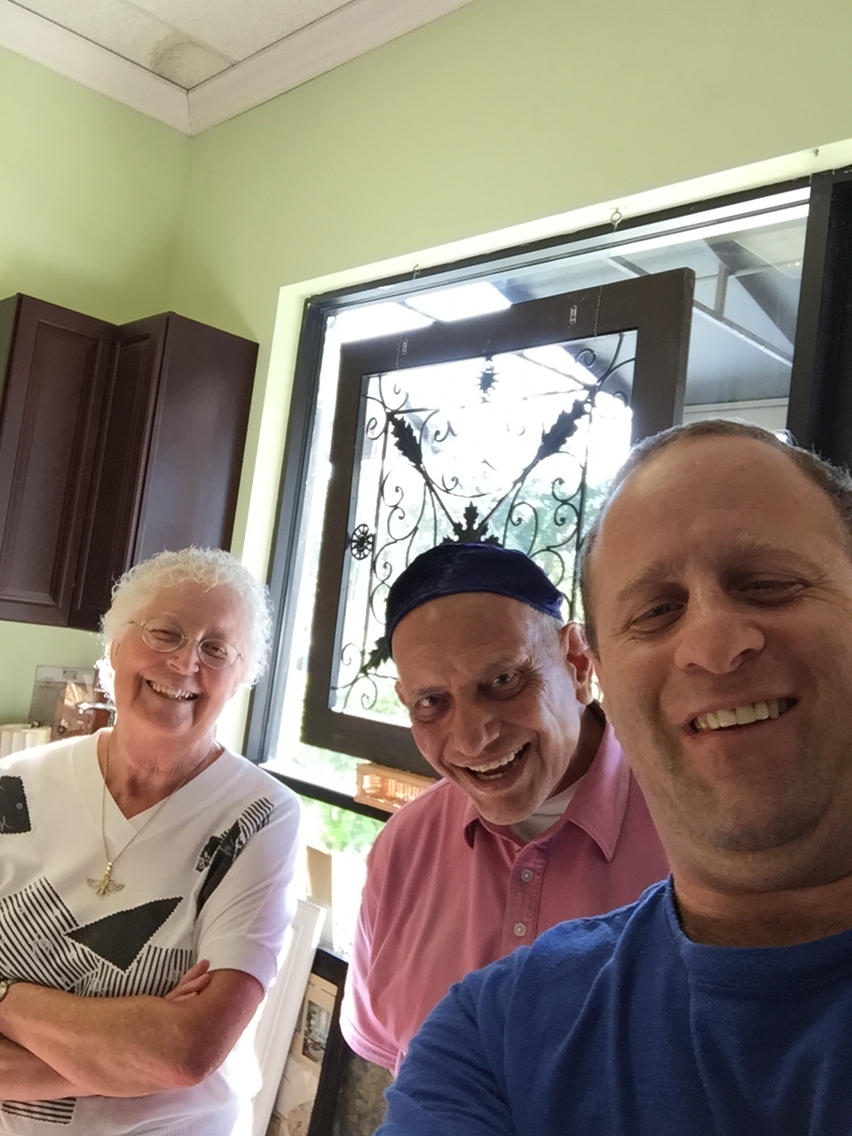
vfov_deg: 58.4
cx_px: 426
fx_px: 1017
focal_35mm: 31
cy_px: 568
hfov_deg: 45.4
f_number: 2.2
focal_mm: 2.65
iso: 40
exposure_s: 1/40
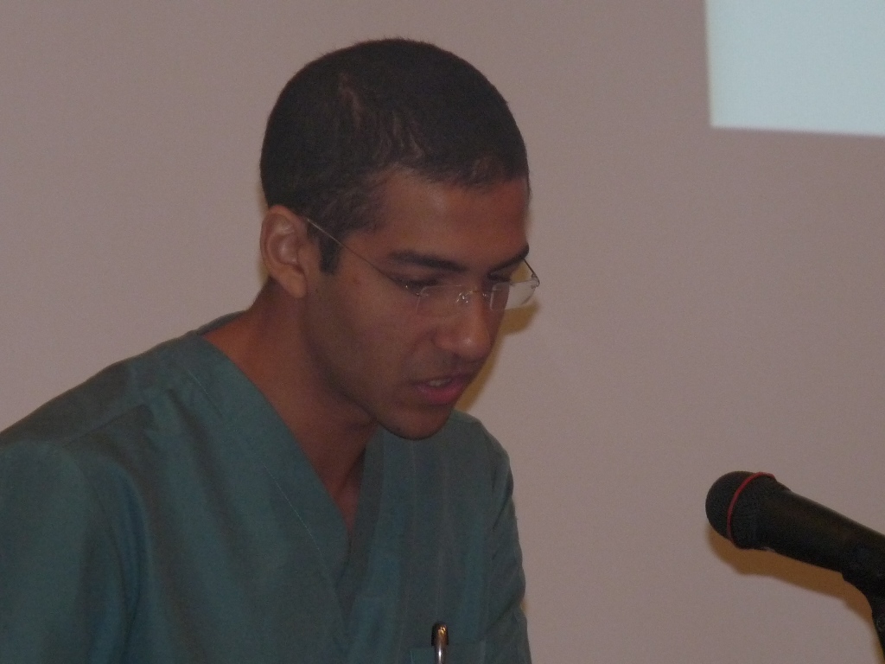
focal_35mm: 403
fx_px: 10303
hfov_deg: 4.9
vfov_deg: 3.7
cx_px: 442
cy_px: 332
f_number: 3.7
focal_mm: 50.8
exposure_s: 1/60
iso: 400
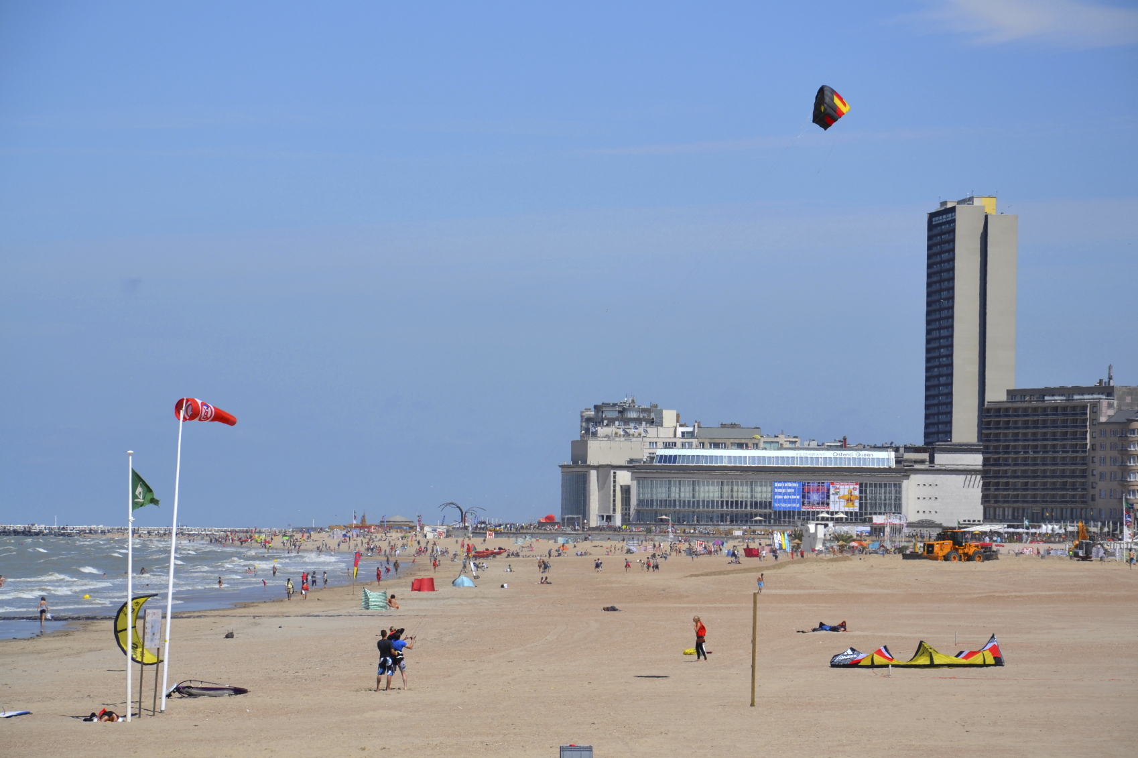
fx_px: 4977
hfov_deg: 13.0
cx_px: 569
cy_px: 379
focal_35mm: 158
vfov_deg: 8.7
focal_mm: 105
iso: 100
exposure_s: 1/640
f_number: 10
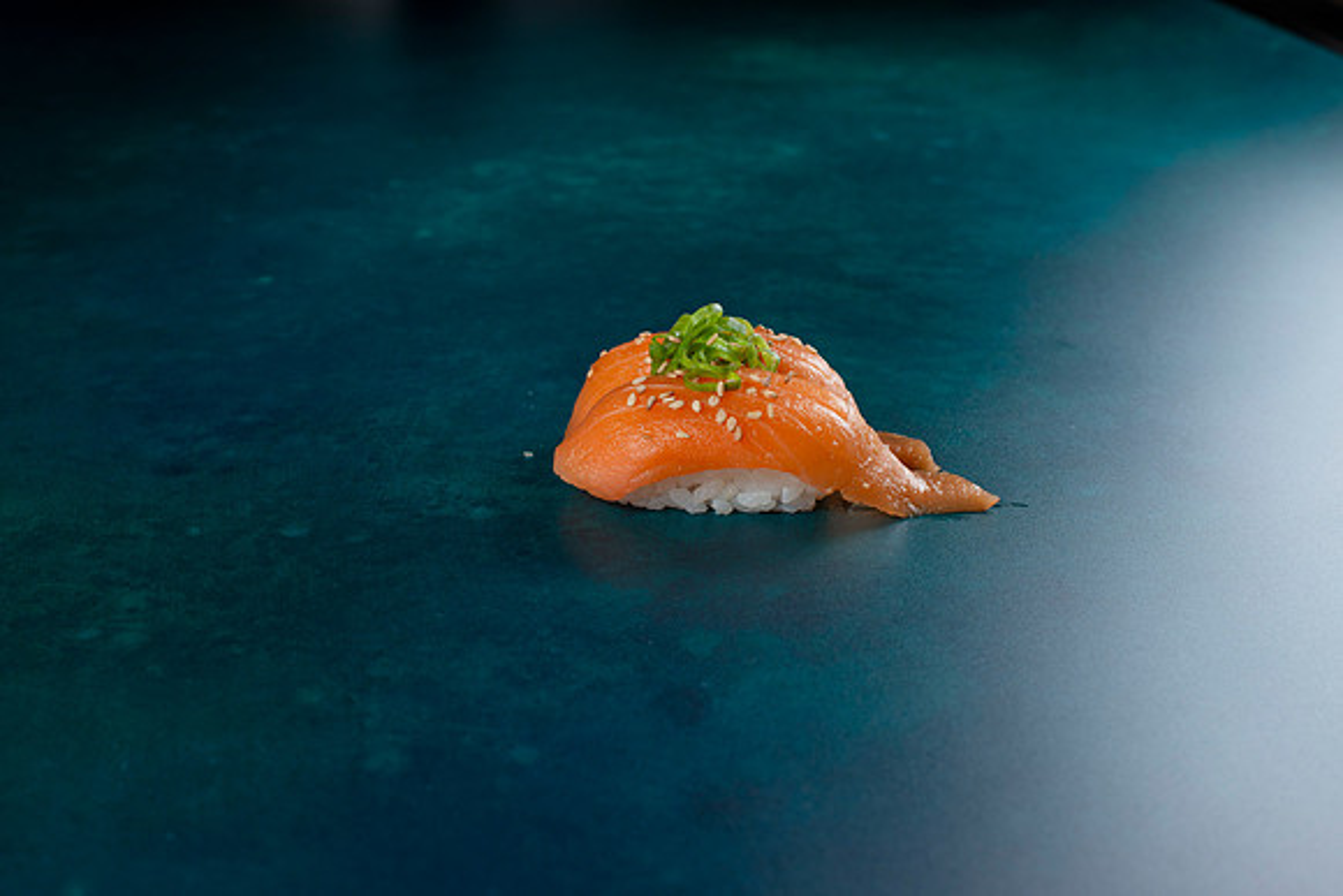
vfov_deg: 27.0
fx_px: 1866
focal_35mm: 50
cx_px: 672
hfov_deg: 39.6
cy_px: 448
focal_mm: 50
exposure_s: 1/250
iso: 250
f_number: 9
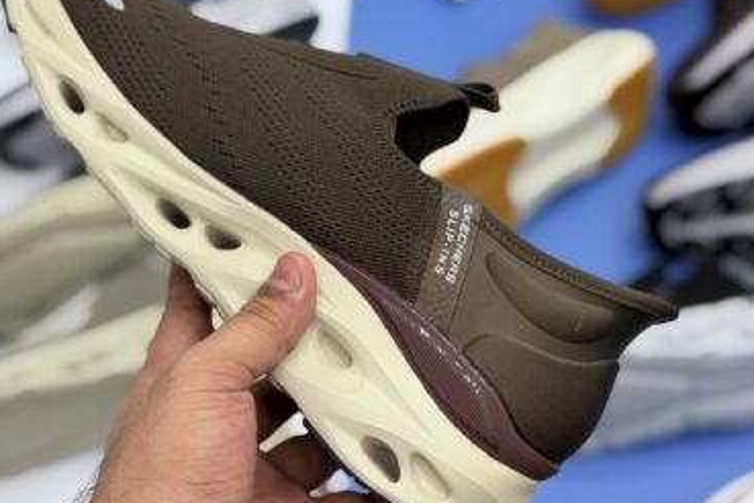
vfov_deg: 17.3
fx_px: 1634
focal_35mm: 78
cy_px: 71
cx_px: 371
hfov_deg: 26.0
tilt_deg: -54.4
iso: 64
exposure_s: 1/260
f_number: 1.78
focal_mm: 6.76
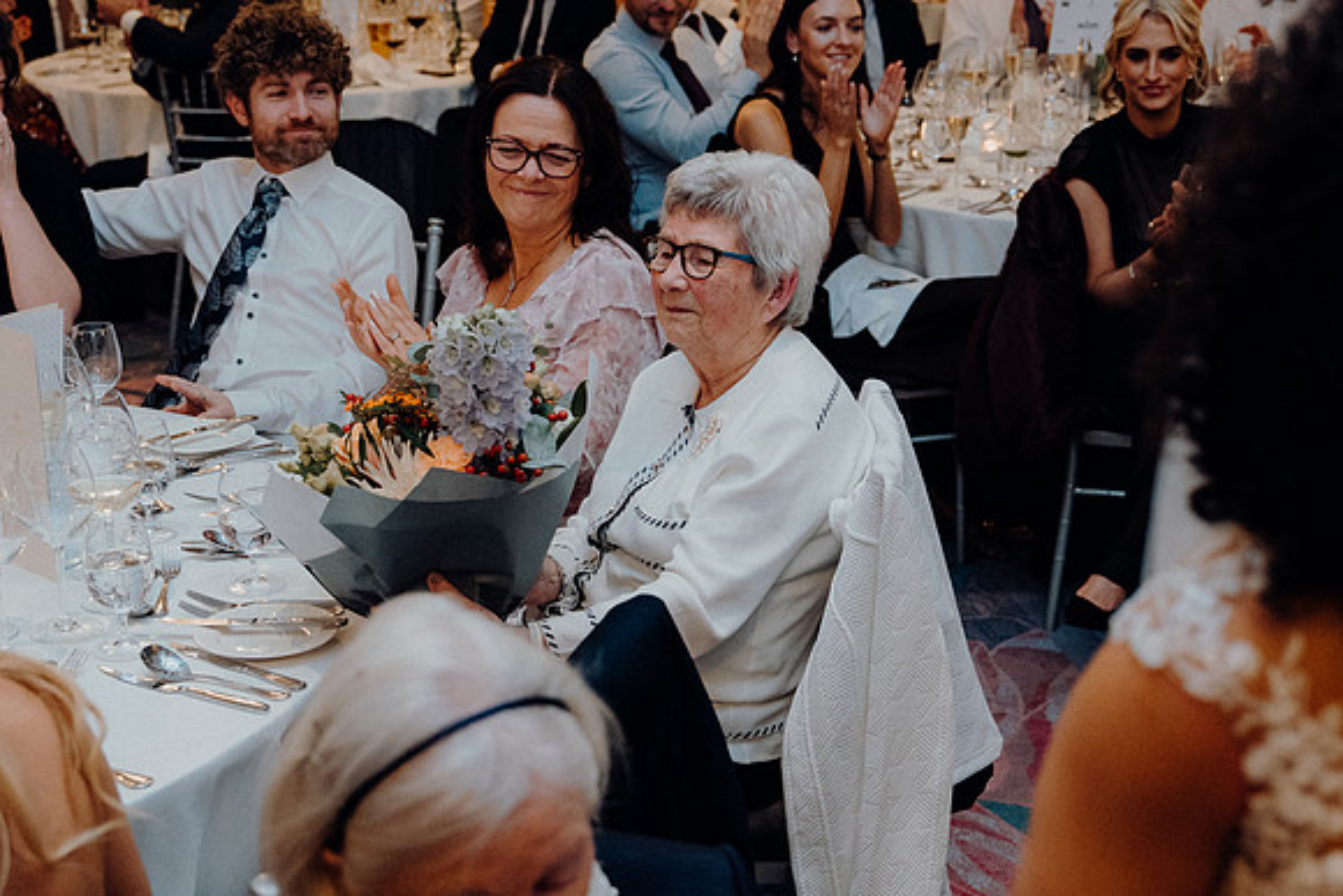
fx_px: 2015
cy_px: 448
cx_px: 672
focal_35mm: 54
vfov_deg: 25.1
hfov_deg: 36.9
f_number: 3.5
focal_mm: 36
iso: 2500
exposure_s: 1/160
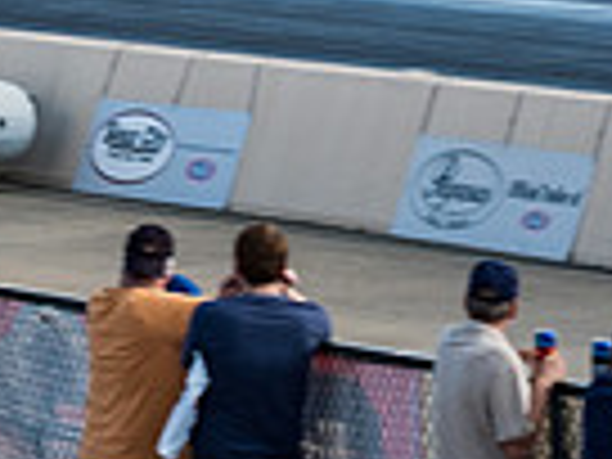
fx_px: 8522
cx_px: -423
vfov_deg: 3.1
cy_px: -299
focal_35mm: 482
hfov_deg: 4.1
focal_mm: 74.4
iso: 400
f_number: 9
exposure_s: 1/200
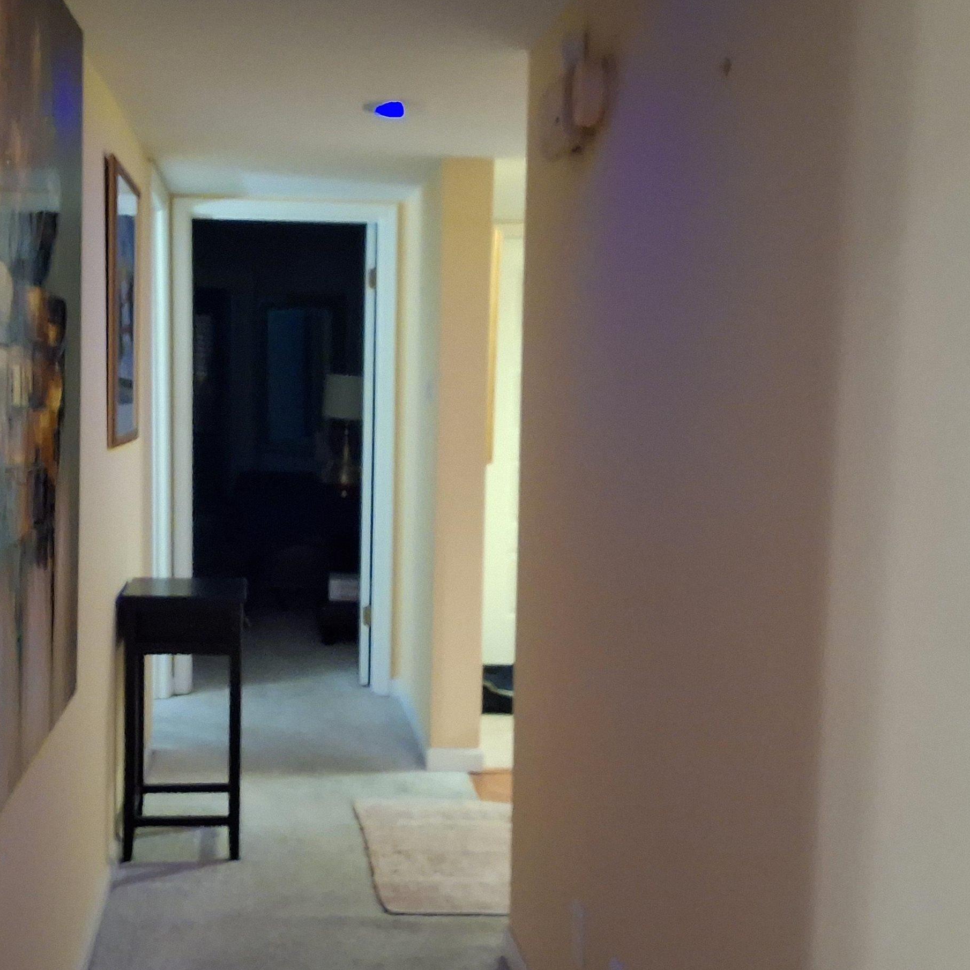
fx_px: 1332
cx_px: 325
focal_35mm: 42
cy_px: 522
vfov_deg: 40.0
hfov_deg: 39.6
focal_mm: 2.91
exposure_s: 1/15
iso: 500
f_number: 1.9
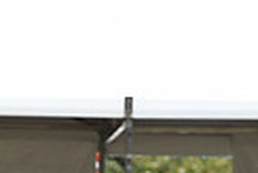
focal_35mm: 852
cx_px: -2
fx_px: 6112
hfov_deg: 2.4
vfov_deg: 1.6
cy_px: 352
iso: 280
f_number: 5
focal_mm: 200
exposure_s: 1/1250
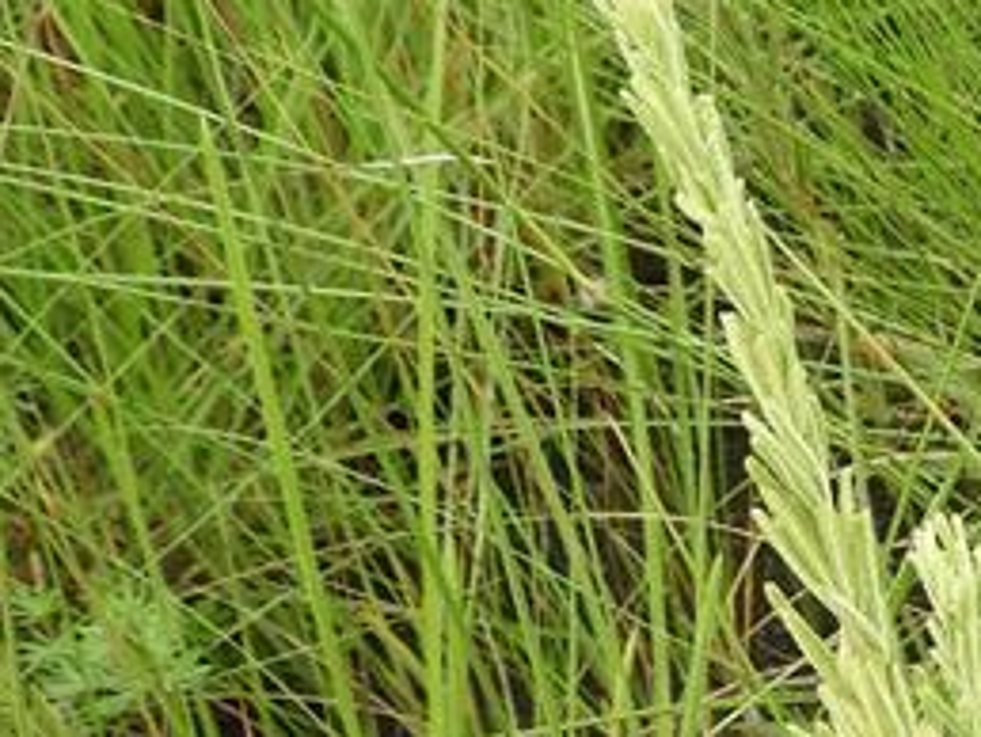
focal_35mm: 94
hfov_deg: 18.2
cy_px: 923
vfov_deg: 15.1
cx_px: 1542
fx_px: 2666
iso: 100
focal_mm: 4.3
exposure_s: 1/400
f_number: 3.3
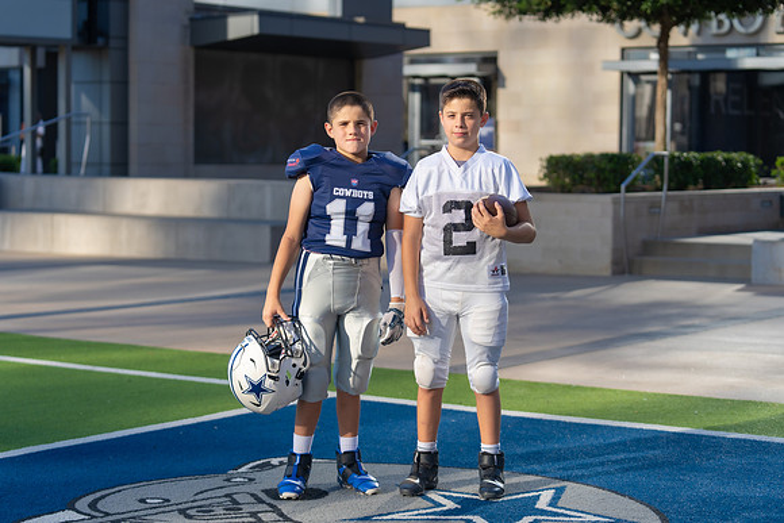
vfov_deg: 18.7
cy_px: 262
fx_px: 1588
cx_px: 392
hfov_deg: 27.7
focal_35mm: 73
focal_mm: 71
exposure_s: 1/640
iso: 100
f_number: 3.2
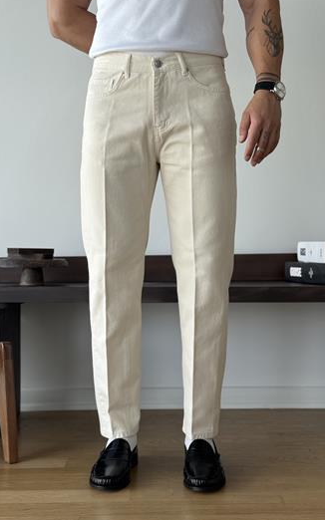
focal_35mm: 52
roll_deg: +0.2
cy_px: 259
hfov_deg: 24.9
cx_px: 165
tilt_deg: -0.8
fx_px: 737
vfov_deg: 38.9
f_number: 1.78
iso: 80
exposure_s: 1/516
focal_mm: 6.76
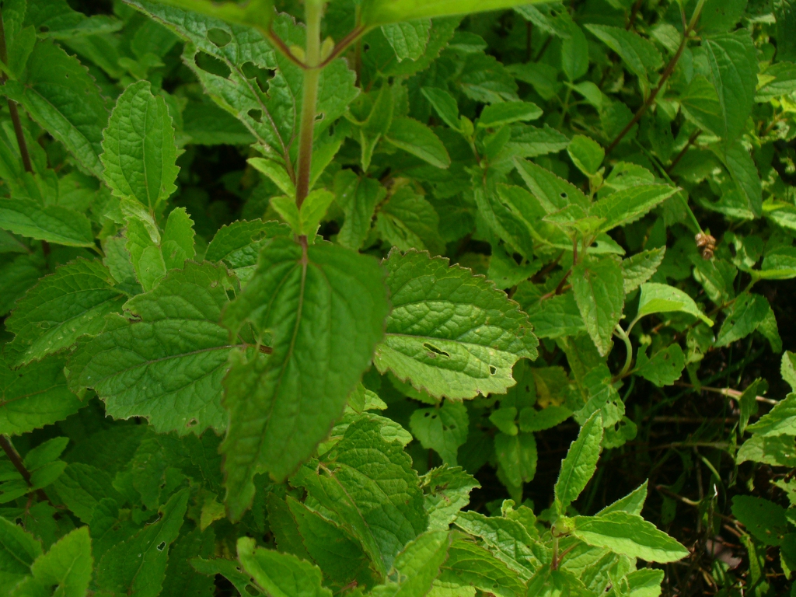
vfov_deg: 38.7
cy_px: 298
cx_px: 398
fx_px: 851
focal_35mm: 37
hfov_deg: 50.1
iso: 80
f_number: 2.8
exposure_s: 1/320
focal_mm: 6.1
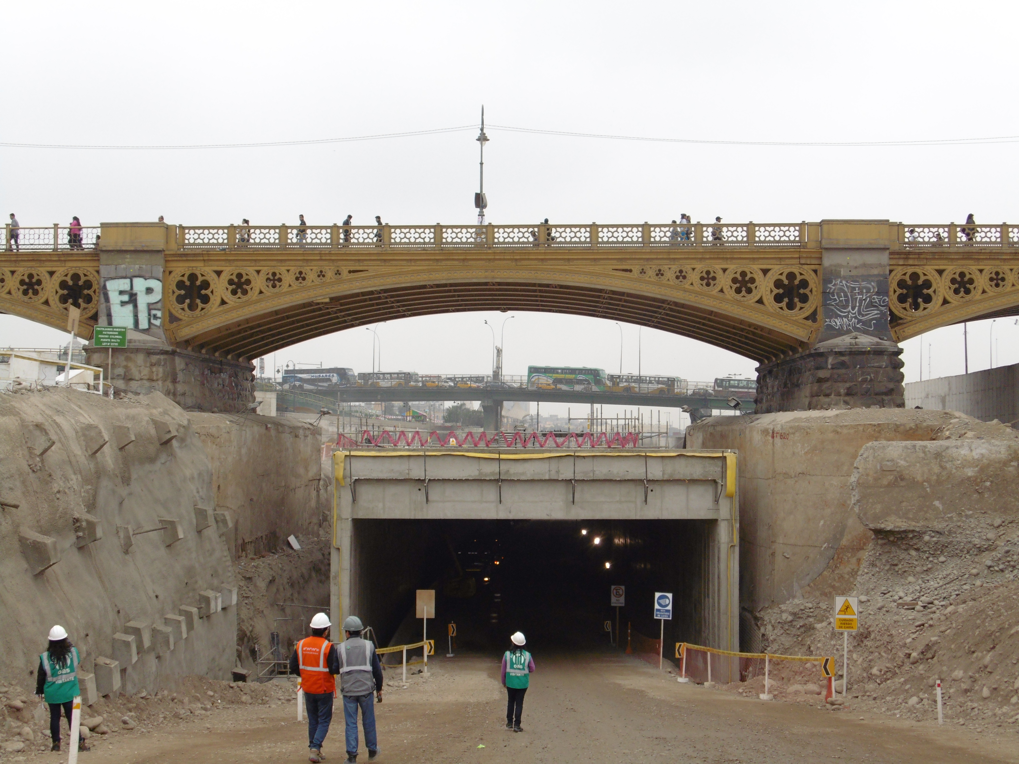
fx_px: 1295
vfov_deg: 32.9
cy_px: 382
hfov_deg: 42.9
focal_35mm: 44
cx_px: 510
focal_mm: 8
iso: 100
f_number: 3.7
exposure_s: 1/320
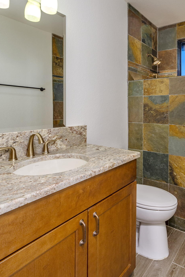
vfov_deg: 75.2
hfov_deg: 53.7
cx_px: 128
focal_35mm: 23
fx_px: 177
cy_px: 110
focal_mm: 16
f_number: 7.1
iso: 200
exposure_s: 1/40
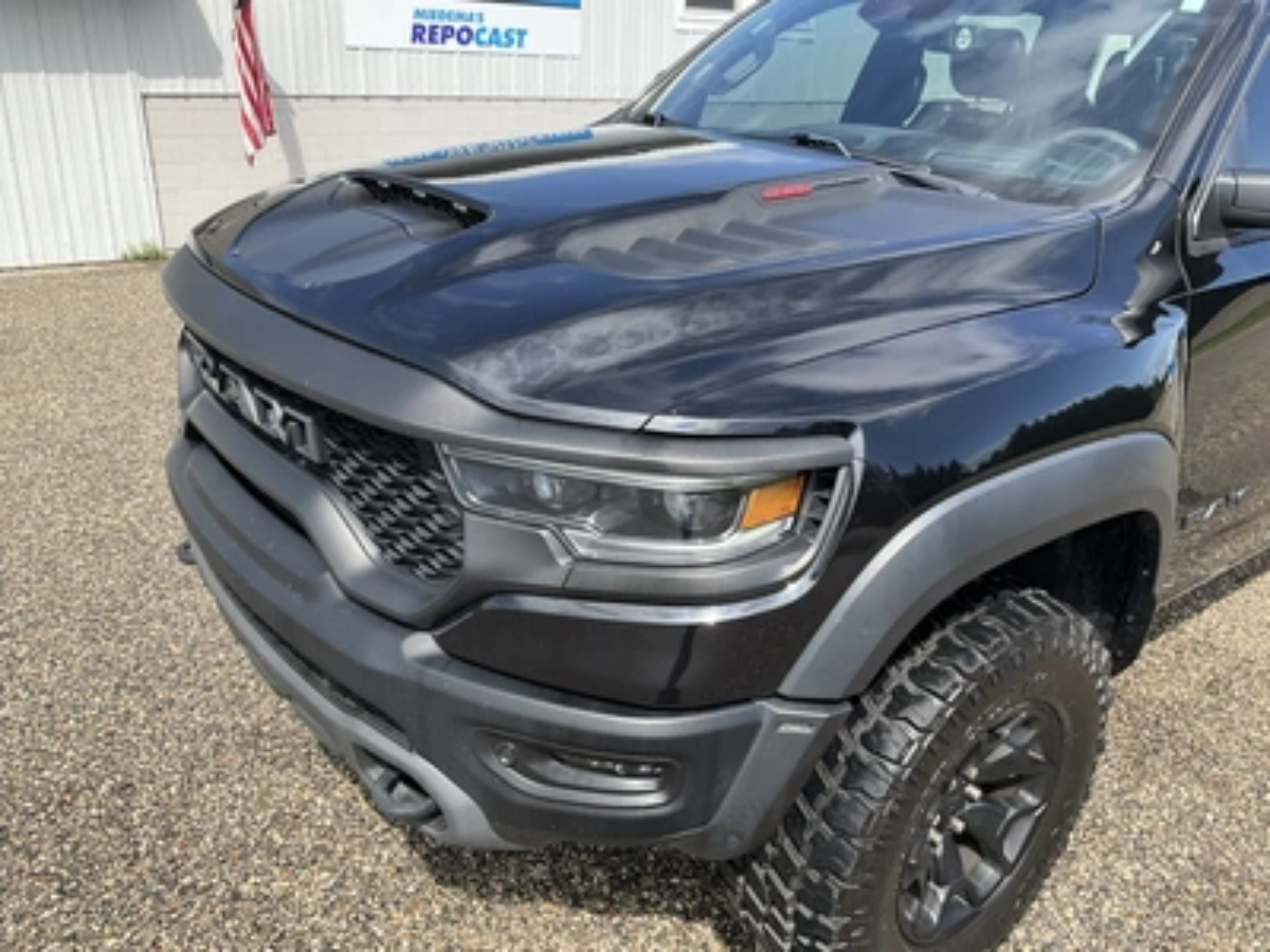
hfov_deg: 61.7
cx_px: 635
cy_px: 476
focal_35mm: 29
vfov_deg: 48.2
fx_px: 1064
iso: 25
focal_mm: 3
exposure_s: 1/728
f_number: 1.8
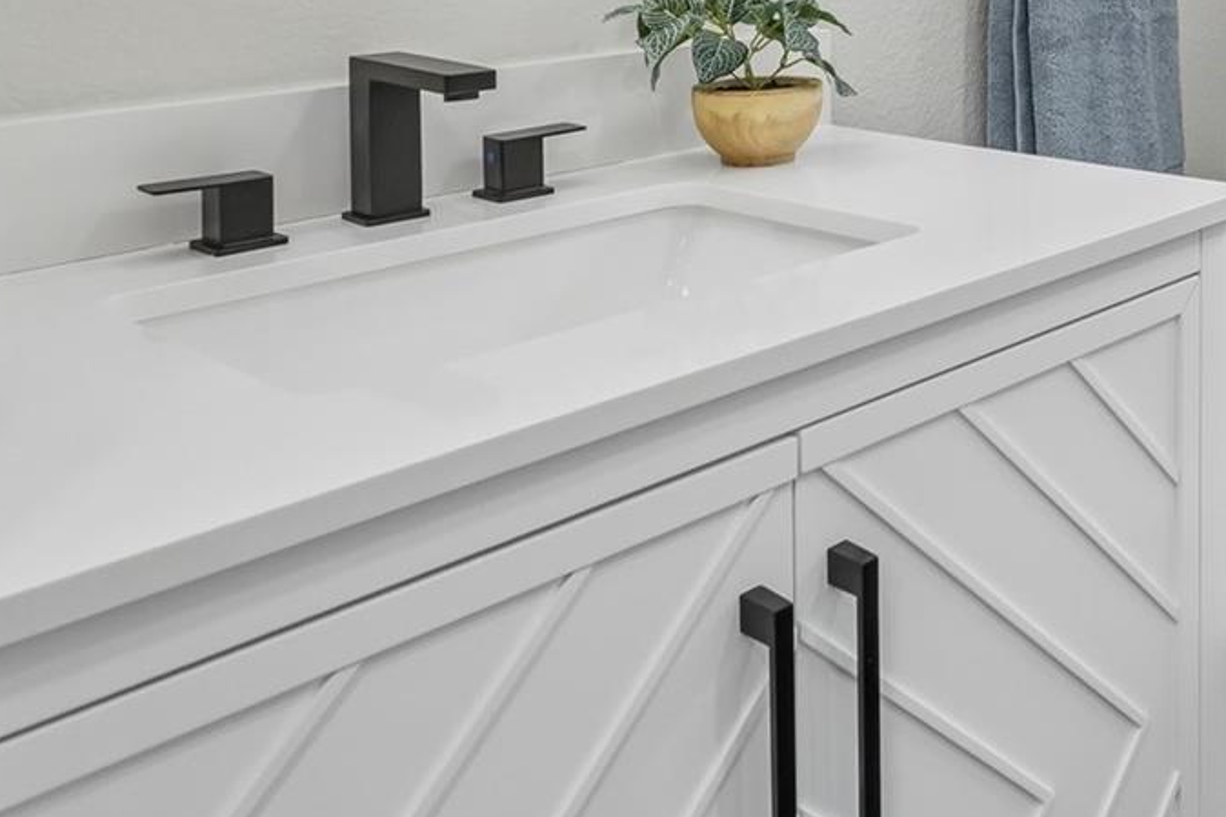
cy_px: -113
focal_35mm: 39
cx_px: 1230
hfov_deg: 42.5
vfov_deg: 30.0
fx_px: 1334
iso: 250
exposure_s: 1/30
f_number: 8
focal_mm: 11
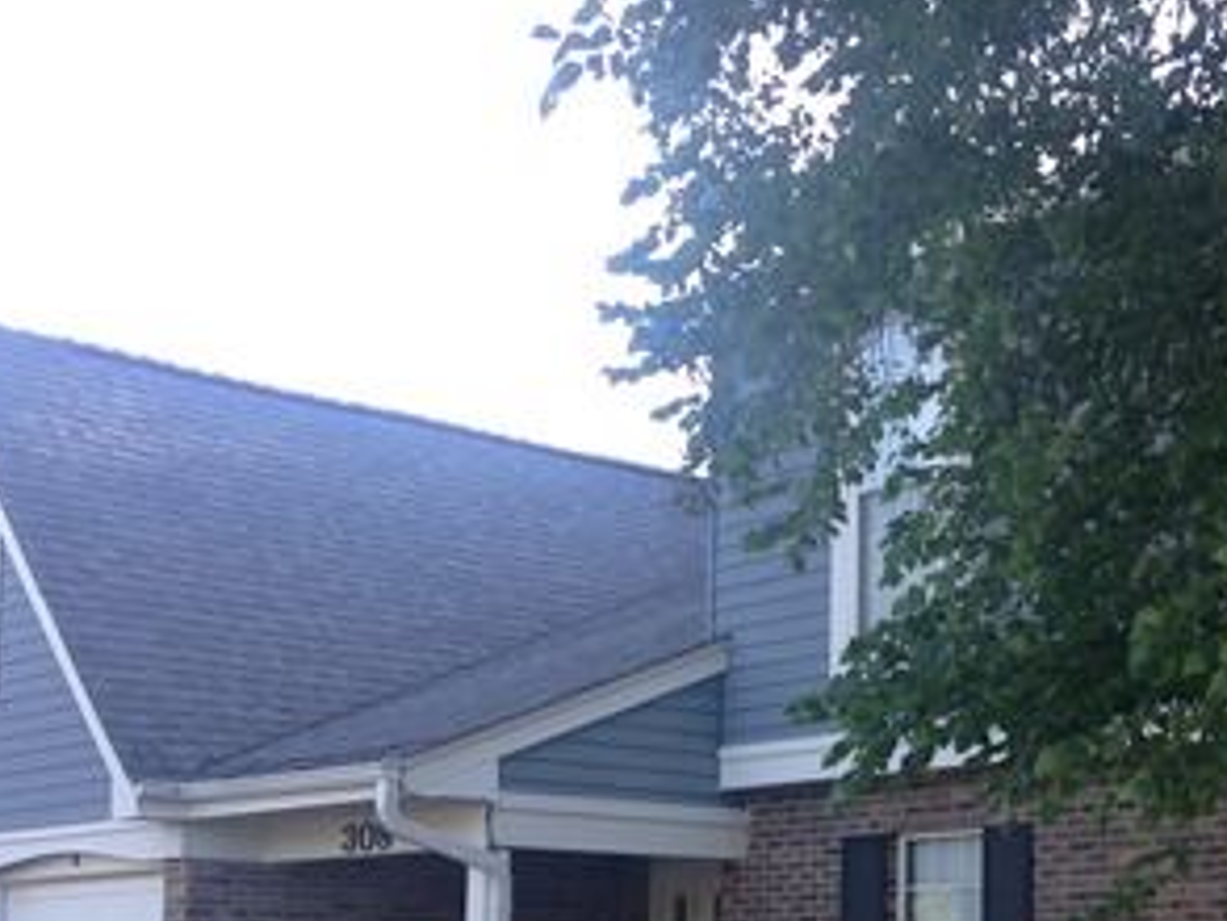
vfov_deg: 20.0
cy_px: 846
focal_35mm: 72
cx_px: 1018
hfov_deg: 26.4
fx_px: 2553
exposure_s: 1/151
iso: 50
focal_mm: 4.12
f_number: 2.4
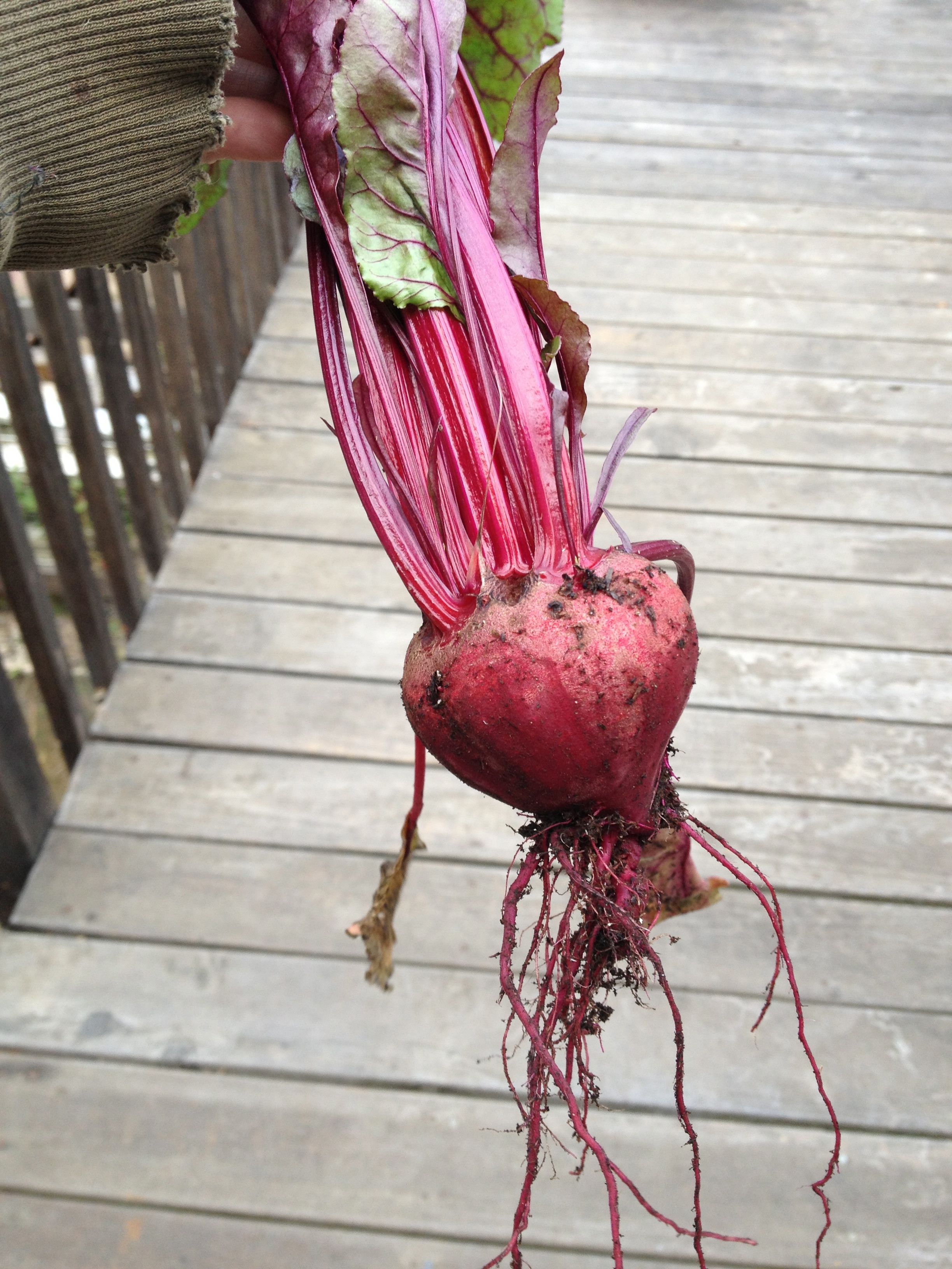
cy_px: 634
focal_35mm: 35
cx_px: 476
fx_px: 1283
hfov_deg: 40.7
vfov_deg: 52.6
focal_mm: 4.28
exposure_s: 1/60
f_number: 2.4
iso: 50
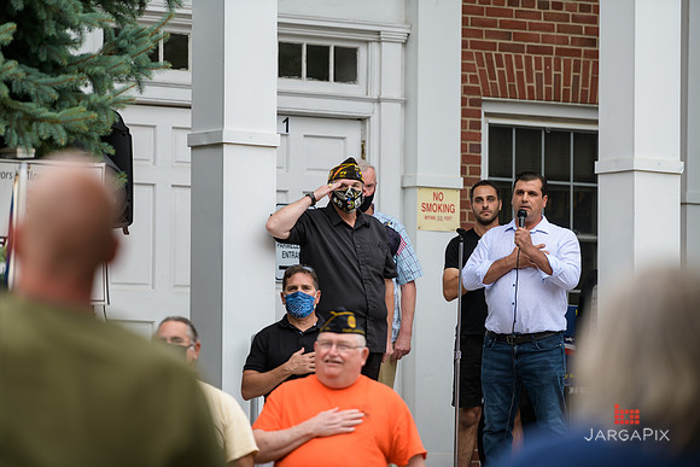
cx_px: 350
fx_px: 3890
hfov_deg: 10.3
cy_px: 234
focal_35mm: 200
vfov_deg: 6.9
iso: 200
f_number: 3.2
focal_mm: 200
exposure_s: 1/200
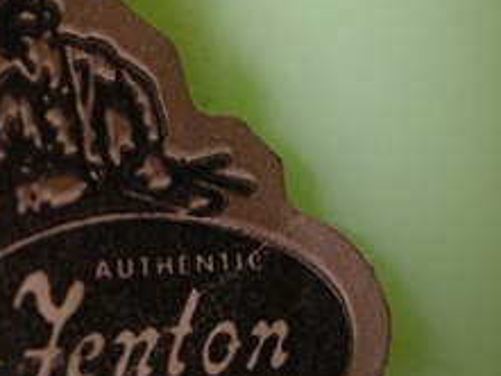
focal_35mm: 107
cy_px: 245
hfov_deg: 18.1
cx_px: 48
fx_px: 1549
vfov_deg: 13.8
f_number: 2.8
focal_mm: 7.8
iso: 125
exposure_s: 1/30
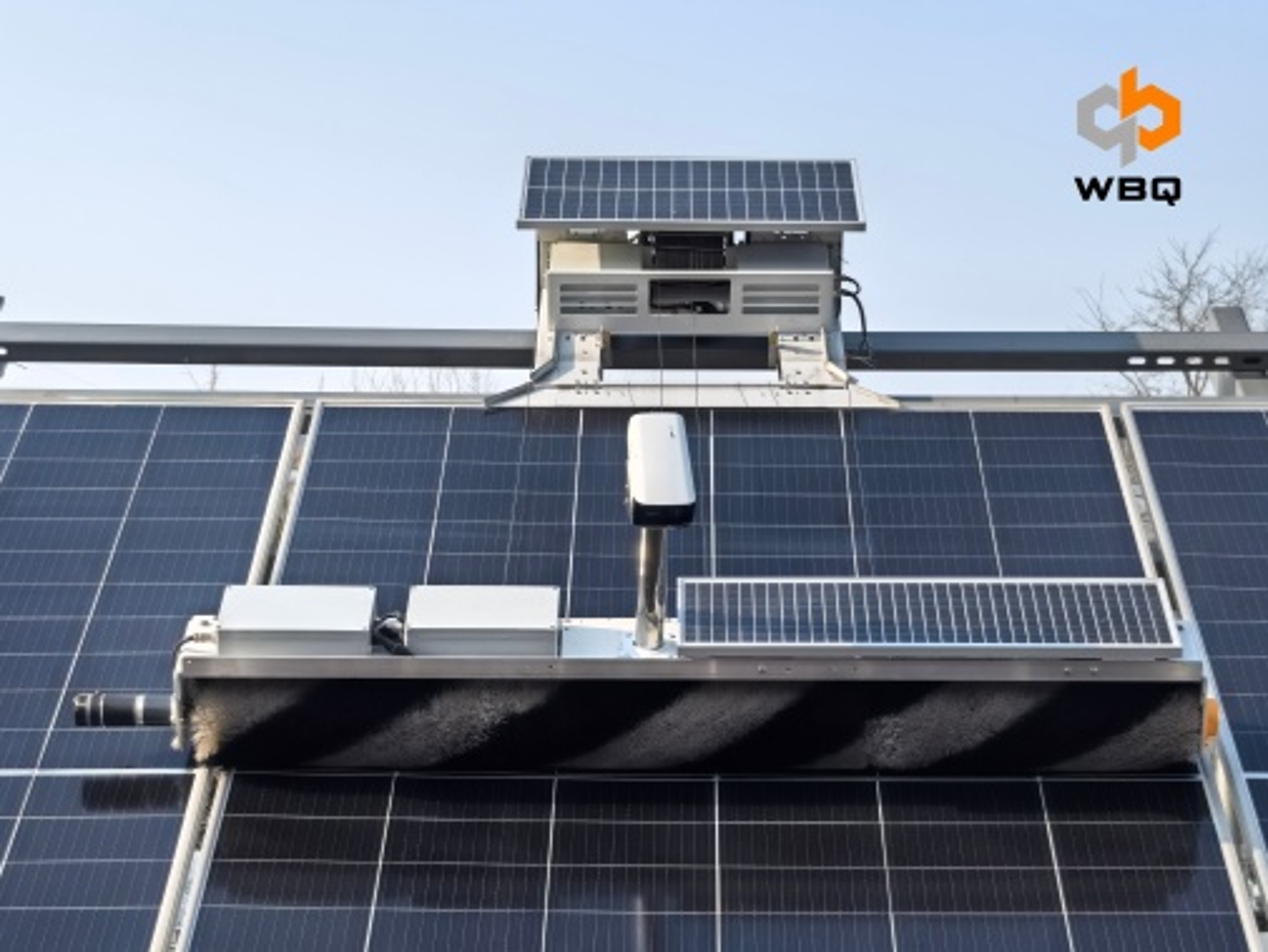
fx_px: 3261
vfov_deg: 16.6
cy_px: 476
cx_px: 634
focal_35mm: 89
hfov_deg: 22.0
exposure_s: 1/1353
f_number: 2
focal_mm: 8.5
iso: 50
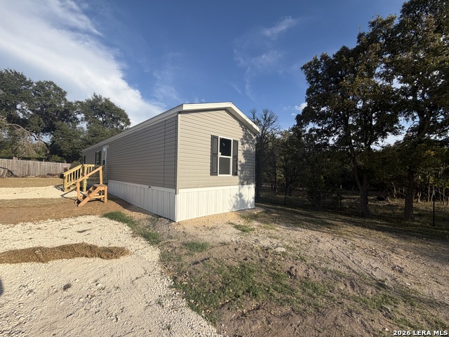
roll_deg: -0.4
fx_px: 182
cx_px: 224
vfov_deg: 85.7
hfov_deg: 102.1
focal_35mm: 14
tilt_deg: +1.4
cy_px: 168
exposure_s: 1/770
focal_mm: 2.22
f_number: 2.2
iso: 25
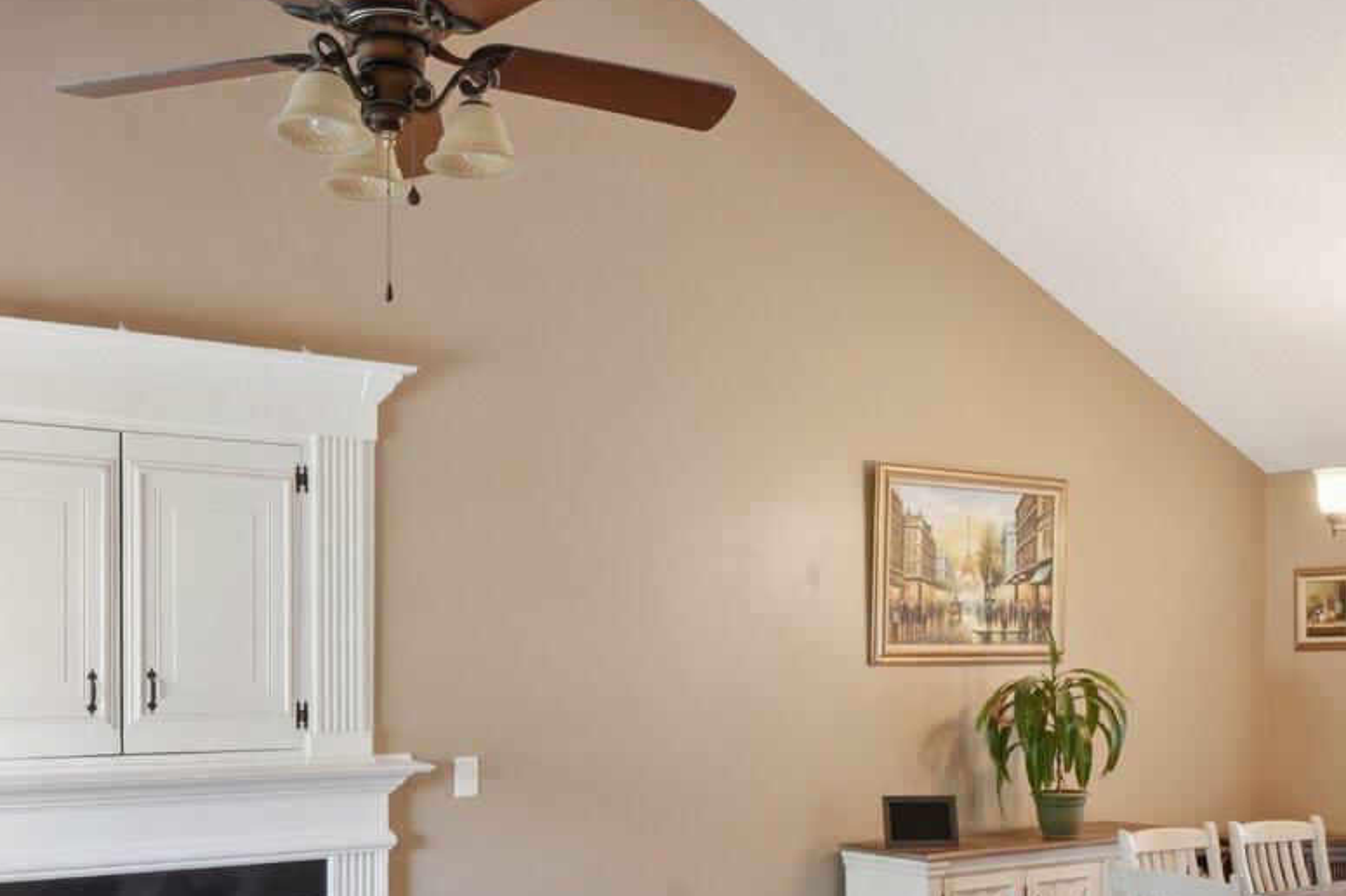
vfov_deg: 34.9
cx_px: 695
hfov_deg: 51.9
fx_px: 1383
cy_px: 701
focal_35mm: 37
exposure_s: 1/2.5
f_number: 11
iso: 400
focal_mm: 14
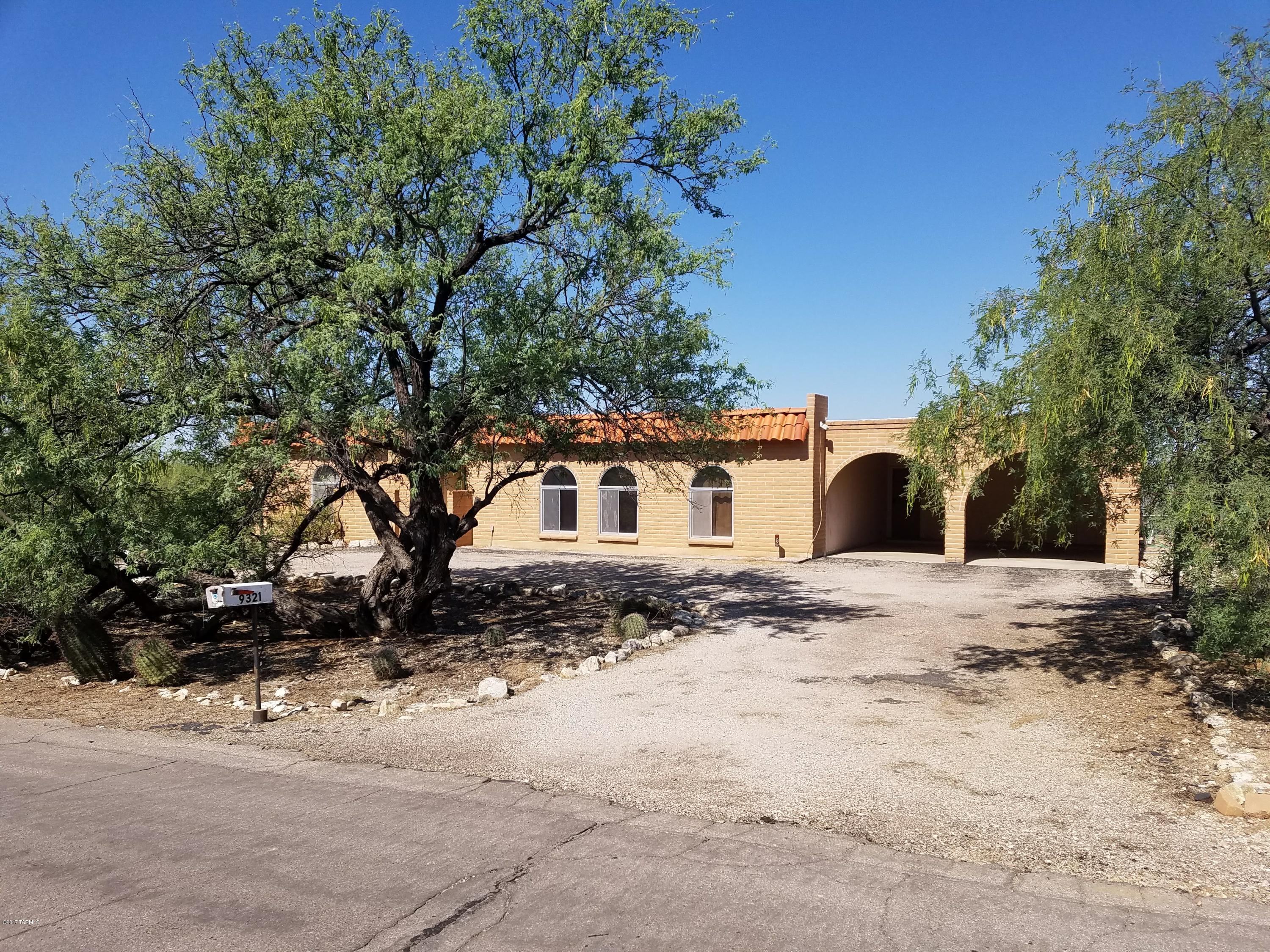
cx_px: 635
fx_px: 954
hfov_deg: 67.3
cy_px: 476
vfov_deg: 53.1
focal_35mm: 26
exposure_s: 1/2824
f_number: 1.7
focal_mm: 4.2
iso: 50
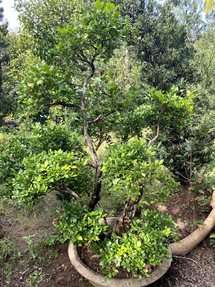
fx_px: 215
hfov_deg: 53.1
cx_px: 108
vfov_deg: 67.3
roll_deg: +0.2
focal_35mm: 26
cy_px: 144
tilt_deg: -12.2
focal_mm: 4.25
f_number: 1.8
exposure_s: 1/220
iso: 32
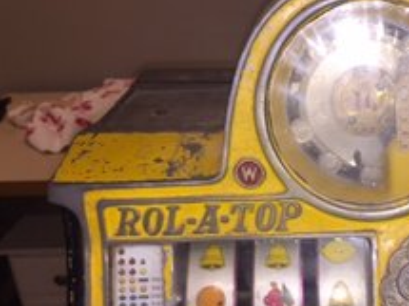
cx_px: 331
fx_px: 638
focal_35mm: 54
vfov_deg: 26.9
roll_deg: +2.5
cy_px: 188
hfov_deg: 34.4
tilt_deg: -26.7
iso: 32
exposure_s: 1/30
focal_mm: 4.15
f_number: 2.2
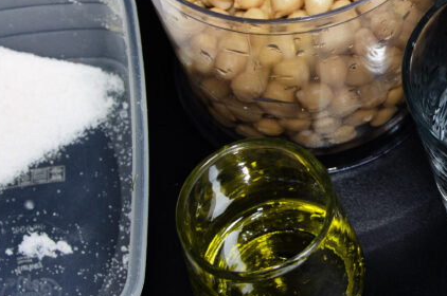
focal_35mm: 98
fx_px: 1218
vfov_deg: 13.8
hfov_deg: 20.3
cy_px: 51
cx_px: 412
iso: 800
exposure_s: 1/60
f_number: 5
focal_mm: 27
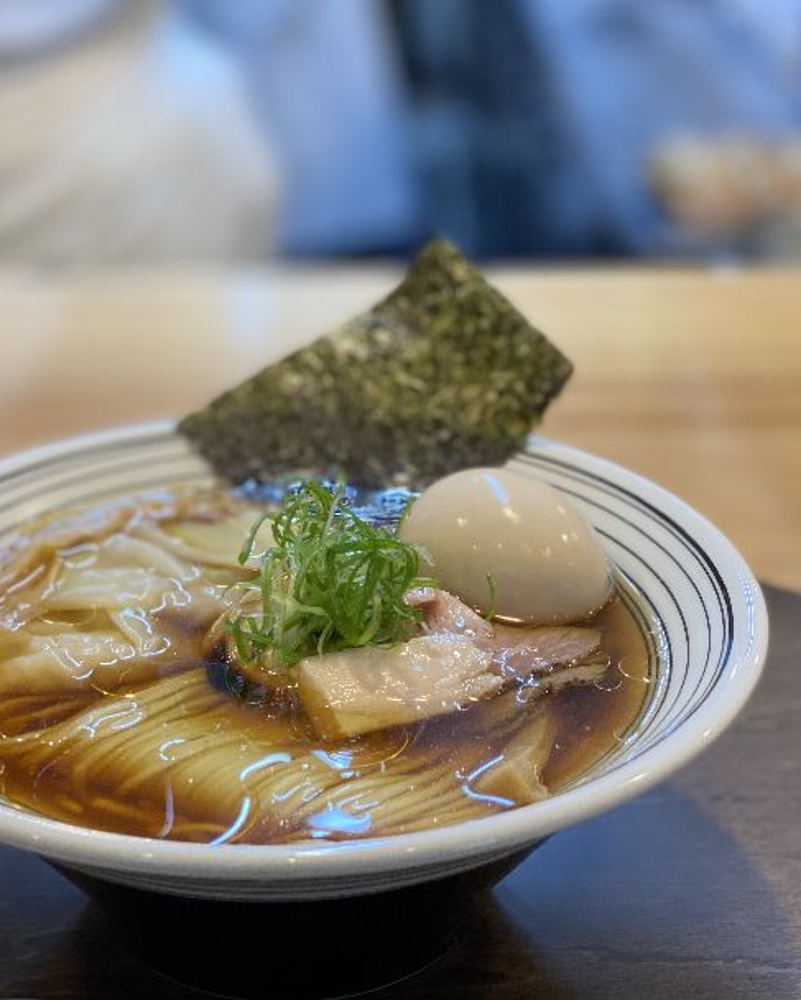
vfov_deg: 27.9
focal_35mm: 68
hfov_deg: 22.5
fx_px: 2014
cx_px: 351
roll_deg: +0.5
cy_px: 499
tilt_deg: -25.4
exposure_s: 1/120
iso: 100
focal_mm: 6
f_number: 2
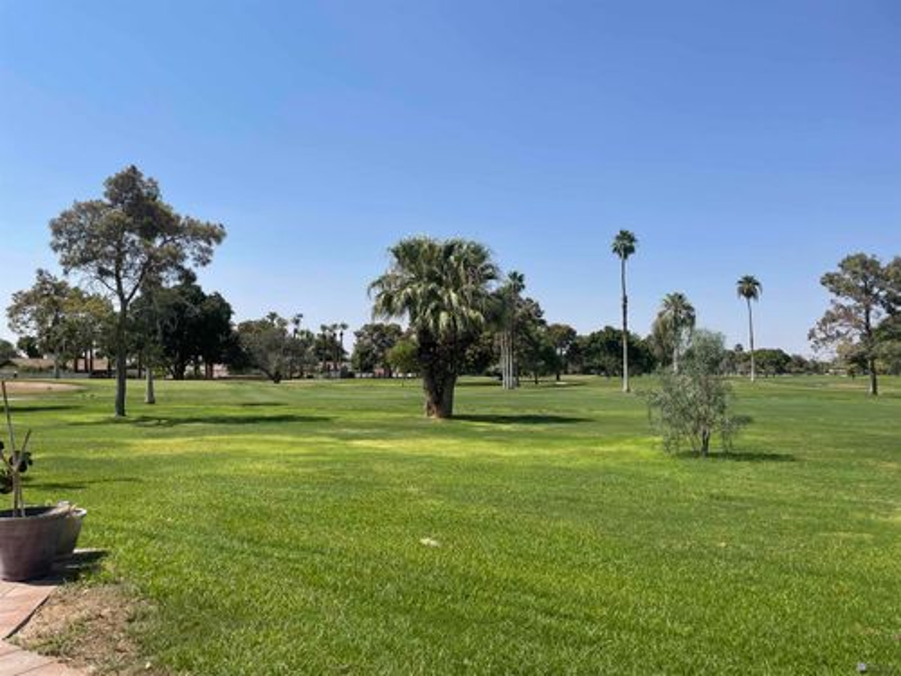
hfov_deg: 67.3
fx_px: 677
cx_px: 450
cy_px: 338
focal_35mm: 26
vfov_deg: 53.1
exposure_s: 1/4132
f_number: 1.6
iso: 32
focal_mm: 4.2
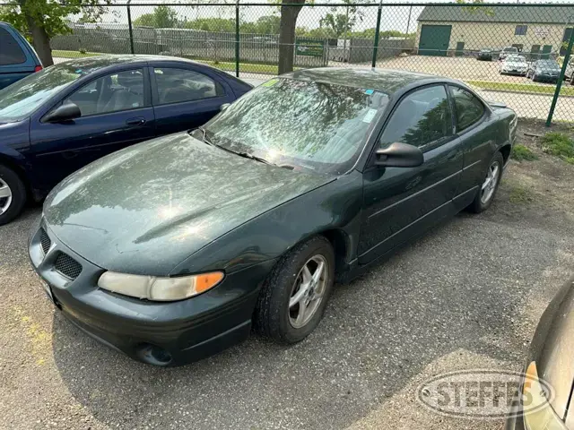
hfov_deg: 71.6
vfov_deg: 56.8
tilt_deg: -16.2
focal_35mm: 24
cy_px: 215
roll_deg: -2.5
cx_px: 287
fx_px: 398
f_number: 1.78
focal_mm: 6.86
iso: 80
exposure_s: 1/2525
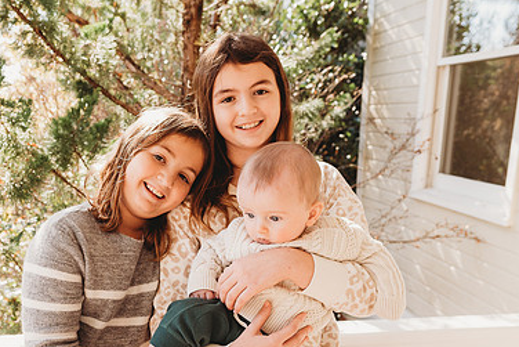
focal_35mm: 37
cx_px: 193
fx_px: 534
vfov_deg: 35.3
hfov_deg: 51.3
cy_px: 252
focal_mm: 24
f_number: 4.5
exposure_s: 1/200
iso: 400
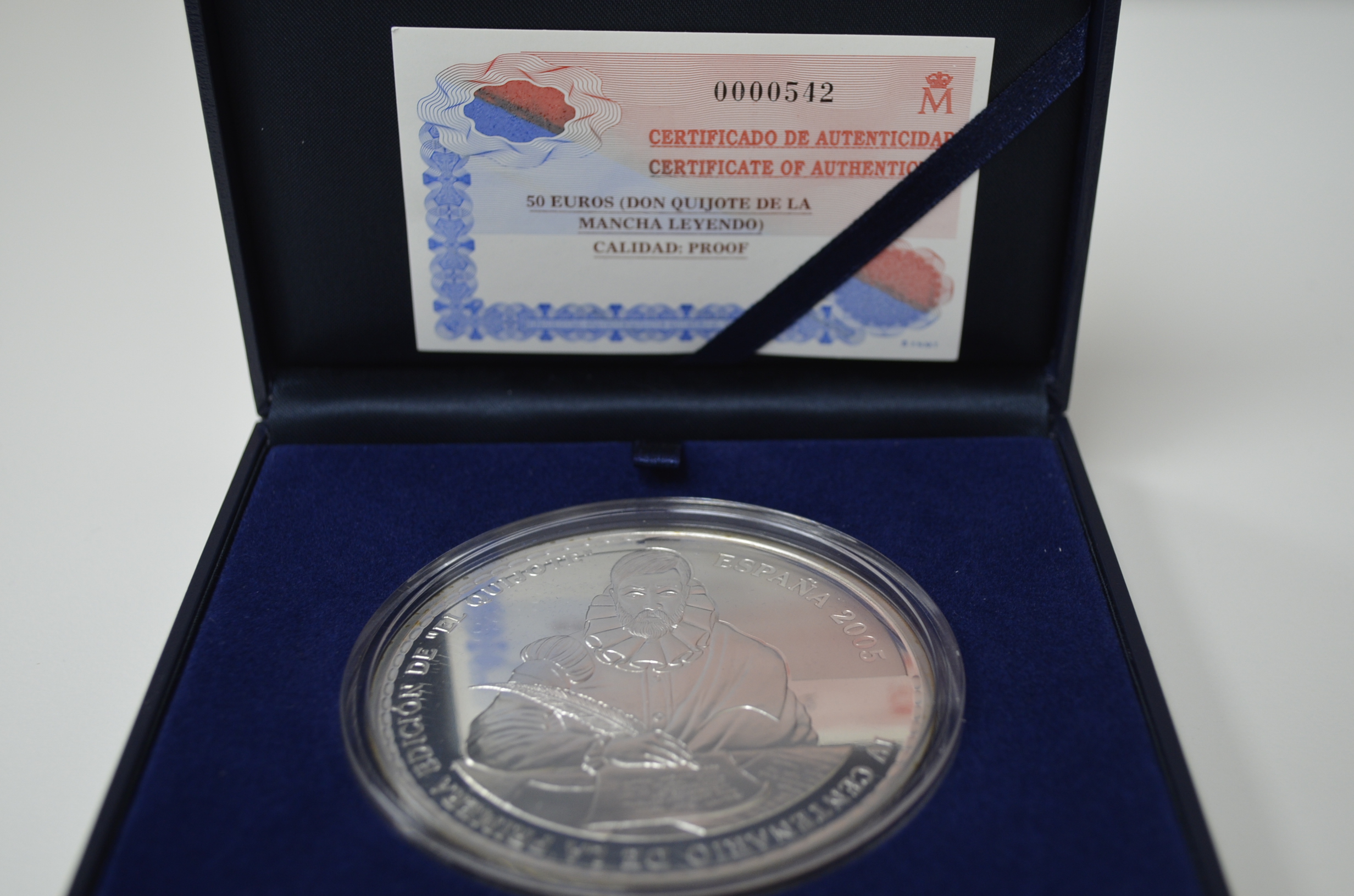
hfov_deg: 41.2
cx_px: 677
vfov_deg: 28.0
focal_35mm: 48
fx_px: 1802
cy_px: 448
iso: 450
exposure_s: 1/60
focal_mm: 32
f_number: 4.8
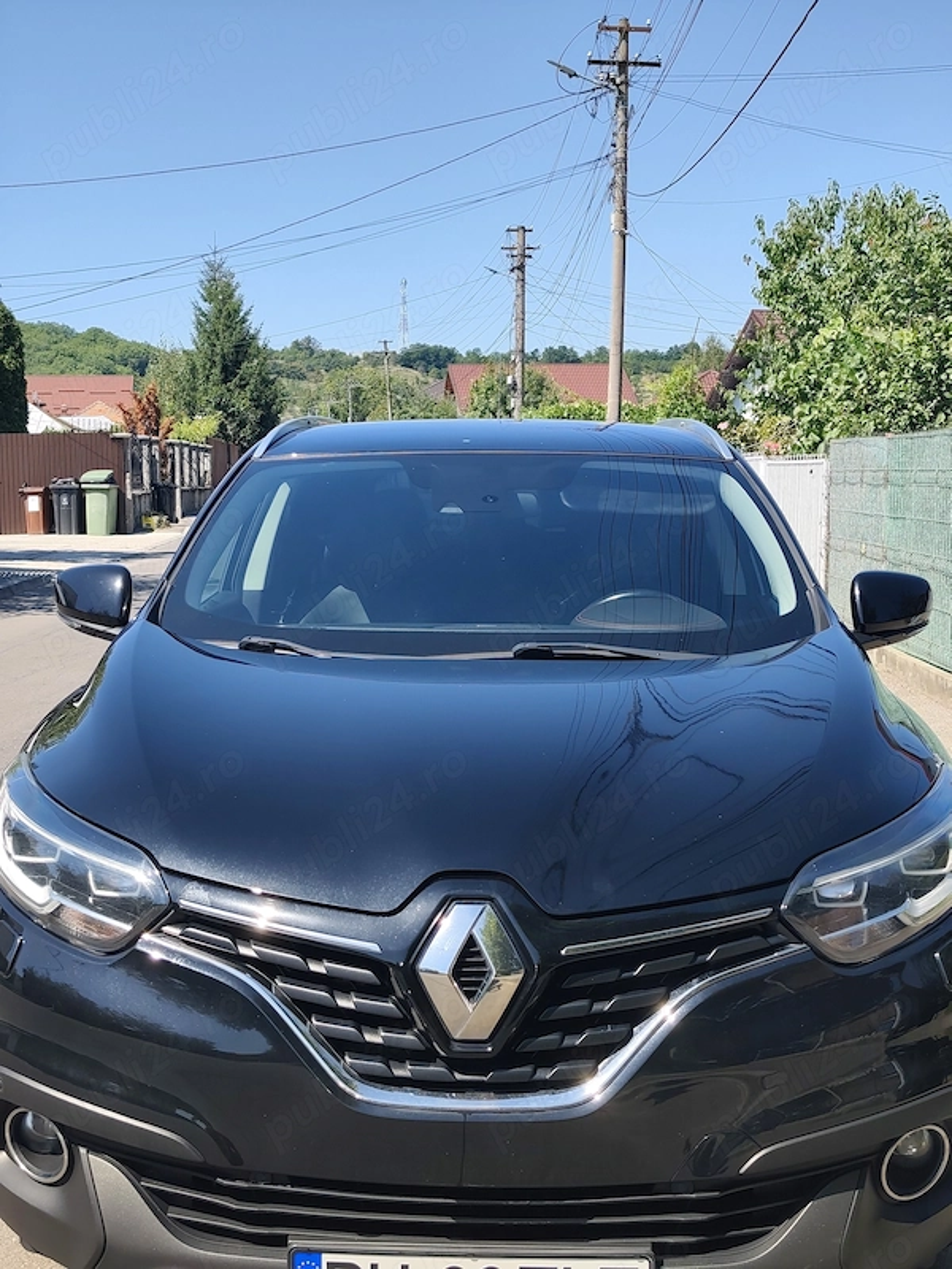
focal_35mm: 46
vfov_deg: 41.2
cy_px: 634
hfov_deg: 31.5
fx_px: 1687
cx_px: 476
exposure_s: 1/498
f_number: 1.7
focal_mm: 6.04
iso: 50
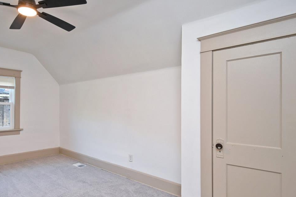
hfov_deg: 76.4
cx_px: 102
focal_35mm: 22
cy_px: 110
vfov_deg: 57.0
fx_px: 181
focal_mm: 14
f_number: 4
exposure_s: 1/60
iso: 320
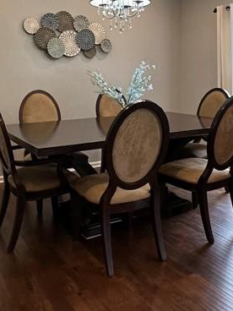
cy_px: 81
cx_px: 106
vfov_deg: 46.3
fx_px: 350
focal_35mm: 39
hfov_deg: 36.8
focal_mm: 2.22
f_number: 2.2
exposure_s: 1/120
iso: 200
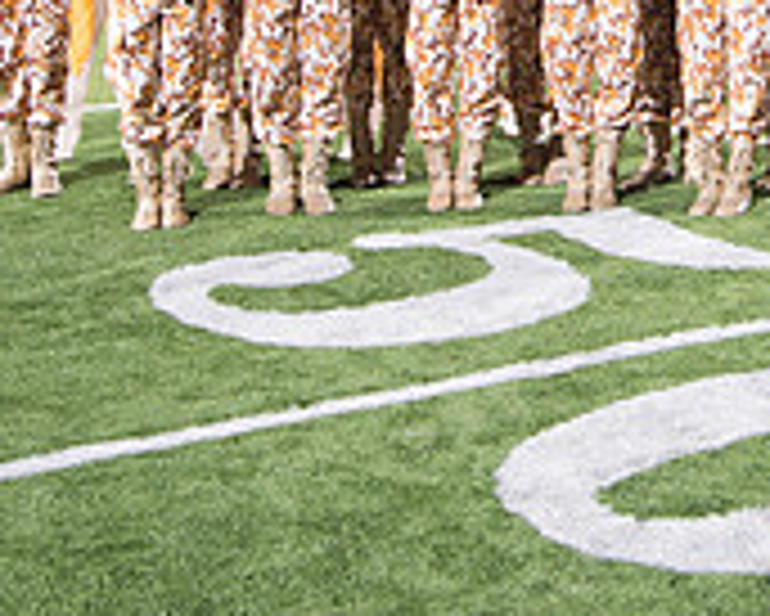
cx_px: 738
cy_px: -103
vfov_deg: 16.1
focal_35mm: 92
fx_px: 2098
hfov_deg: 20.3
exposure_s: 1/25
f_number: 5
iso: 1000
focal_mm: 29
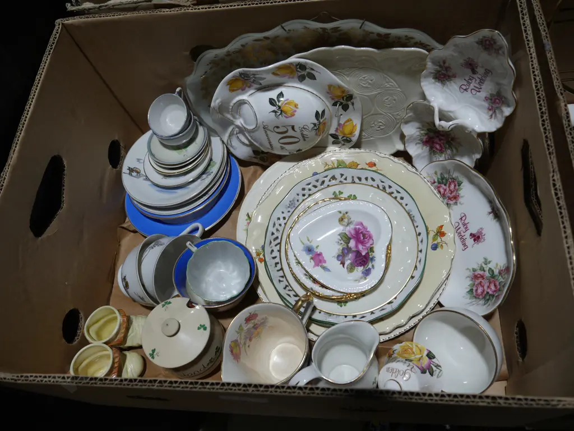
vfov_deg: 49.7
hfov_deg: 63.4
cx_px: 287
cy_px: 216
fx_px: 464
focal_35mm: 28
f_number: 4.5
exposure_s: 1/160
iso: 200
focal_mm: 14
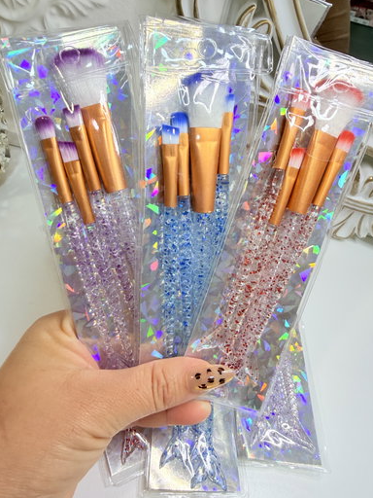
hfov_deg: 54.9
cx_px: 190
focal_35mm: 25
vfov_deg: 69.4
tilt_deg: -45.1
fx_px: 359
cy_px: 245
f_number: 2.2
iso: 100
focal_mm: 2.22
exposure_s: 1/100
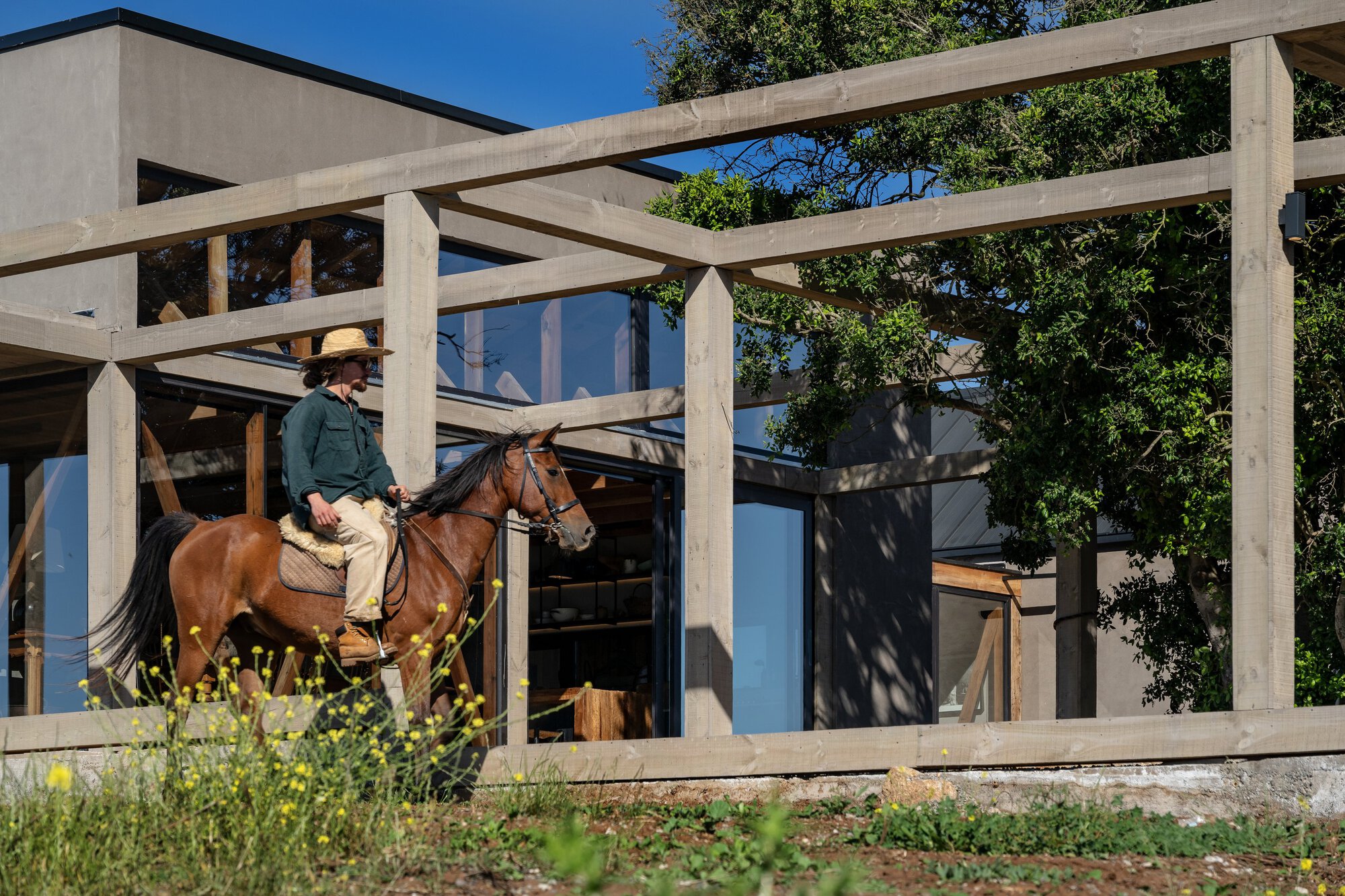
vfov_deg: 15.4
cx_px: 672
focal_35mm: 89
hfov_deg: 22.9
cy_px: 448
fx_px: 3325
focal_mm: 89
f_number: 8
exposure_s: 1/250
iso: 200
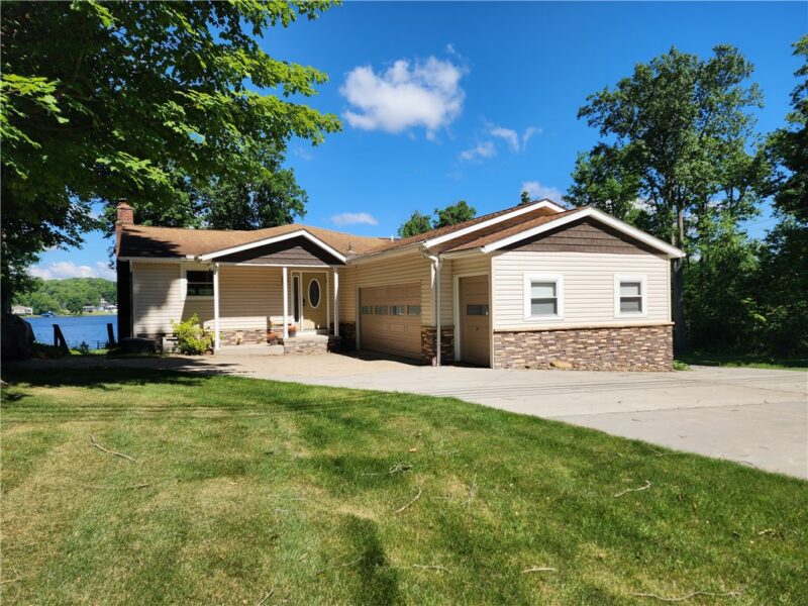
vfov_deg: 58.9
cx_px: 404
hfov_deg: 73.9
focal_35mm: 23
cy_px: 303
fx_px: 537
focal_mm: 6.4
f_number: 1.8
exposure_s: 1/1053
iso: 12
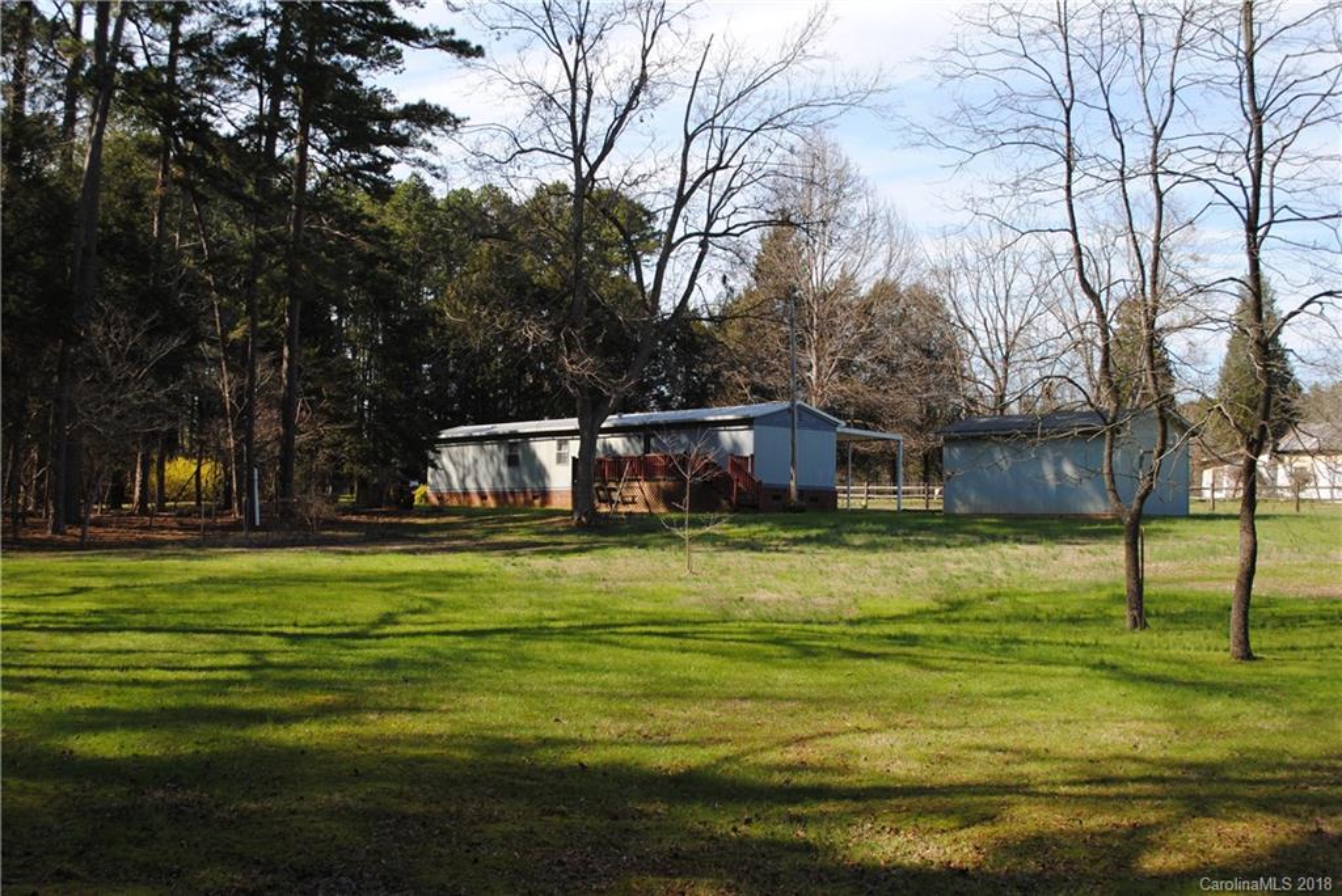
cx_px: 671
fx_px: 1455
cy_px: 448
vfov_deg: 34.3
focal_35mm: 39
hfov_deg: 49.5
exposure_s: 1/200
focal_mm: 26
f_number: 6.3
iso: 100
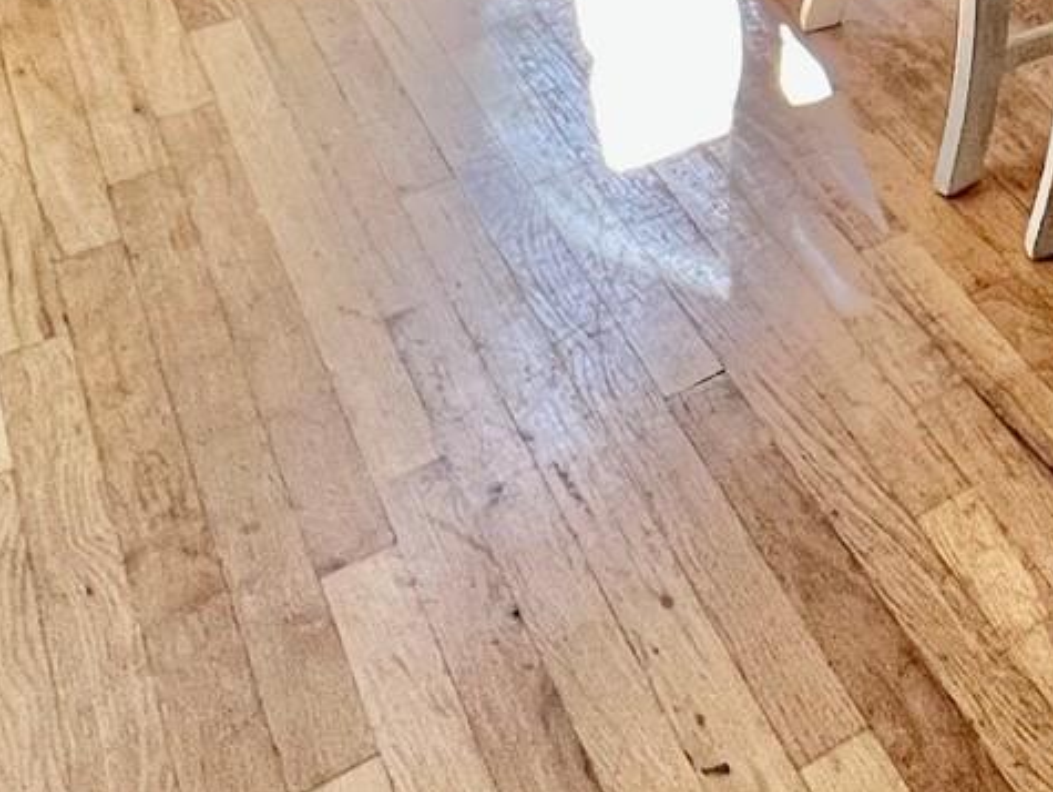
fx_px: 1705
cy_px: -637
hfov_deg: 26.1
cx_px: 1545
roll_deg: -2.7
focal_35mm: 56
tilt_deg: -12.5
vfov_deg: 19.5
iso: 100
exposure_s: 1/120
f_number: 1.8
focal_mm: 1.57
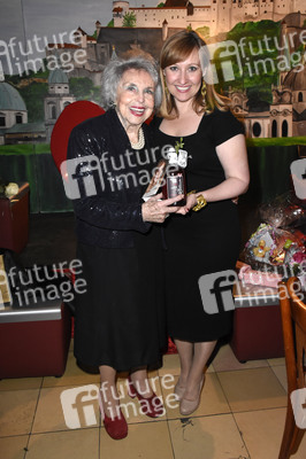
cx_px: 153
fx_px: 421
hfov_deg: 39.9
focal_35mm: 33
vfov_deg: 57.3
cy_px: 230
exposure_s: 1/60
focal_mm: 22
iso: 2500
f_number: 6.3
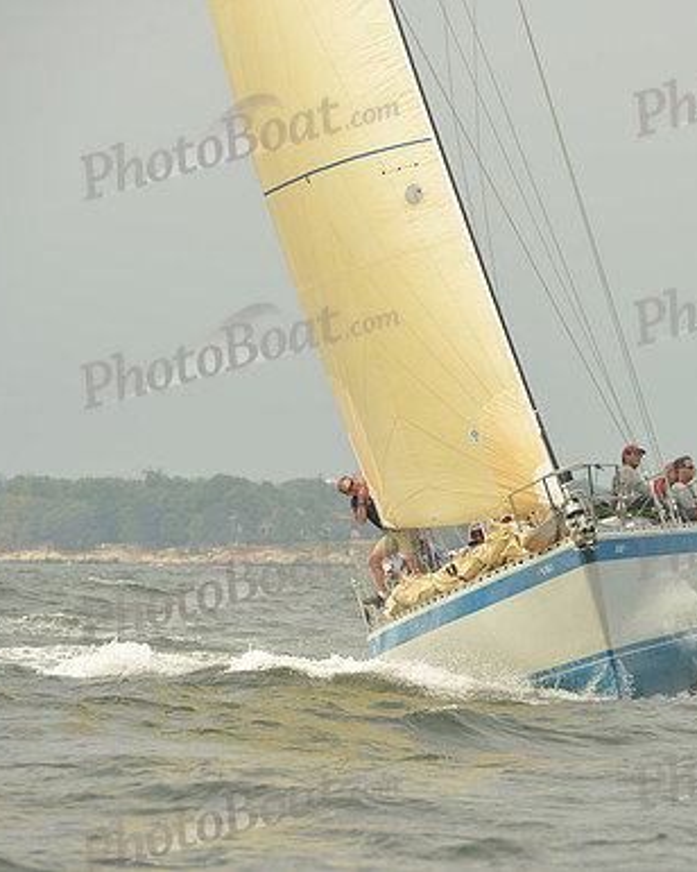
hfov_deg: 5.7
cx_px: 518
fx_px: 6936
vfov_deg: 7.2
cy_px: 436
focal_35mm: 269
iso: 320
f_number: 8
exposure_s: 1/1250
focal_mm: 190
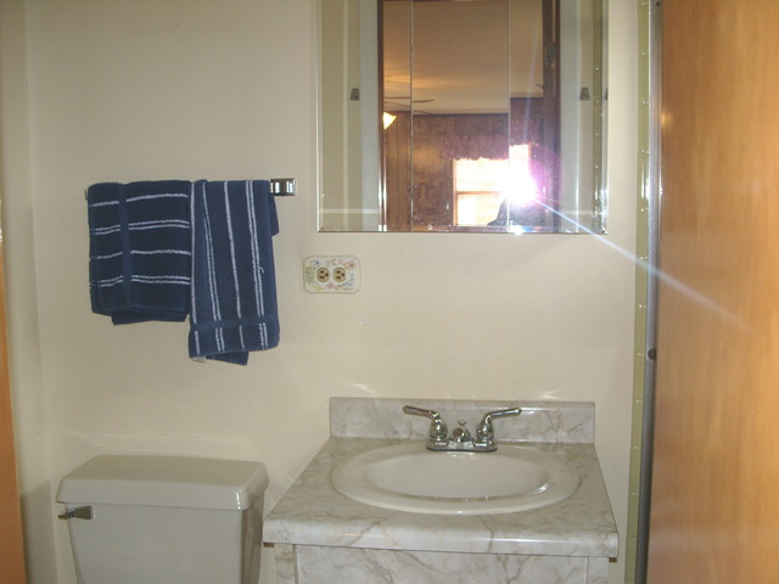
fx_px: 855
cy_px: 292
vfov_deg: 37.7
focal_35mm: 38
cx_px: 390
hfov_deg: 49.0
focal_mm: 7.8
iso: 80
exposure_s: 1/40
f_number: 2.8
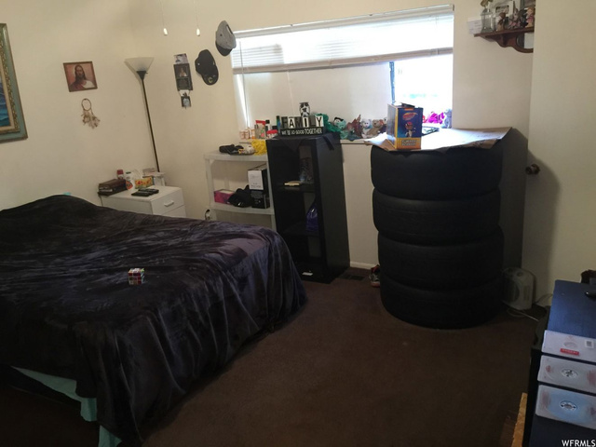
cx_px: 298
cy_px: 224
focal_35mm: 29
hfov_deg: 61.7
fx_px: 499
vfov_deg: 48.2
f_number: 2.2
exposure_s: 1/8
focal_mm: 4.15
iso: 125
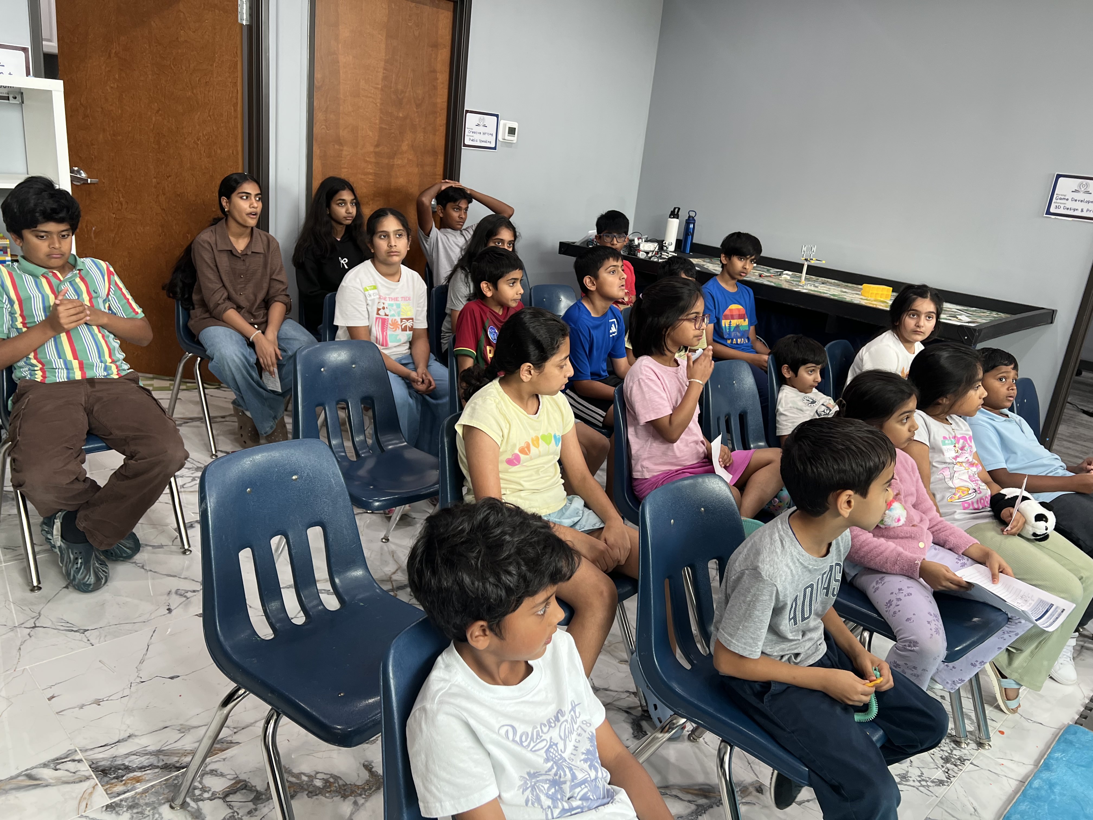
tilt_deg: -17.6
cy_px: 410
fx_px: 821
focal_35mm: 26
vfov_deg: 53.1
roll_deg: -5.6
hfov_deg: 67.3
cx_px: 546
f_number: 1.5
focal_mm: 5.7
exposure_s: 1/120
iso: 125
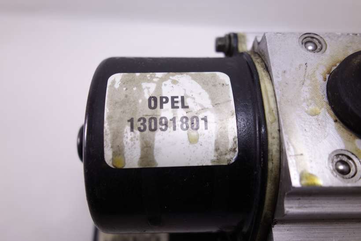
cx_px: 180
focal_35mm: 28
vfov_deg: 46.4
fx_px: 281
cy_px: 120
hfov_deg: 65.5
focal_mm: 10.4
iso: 125
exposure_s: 1/100
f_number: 2.5
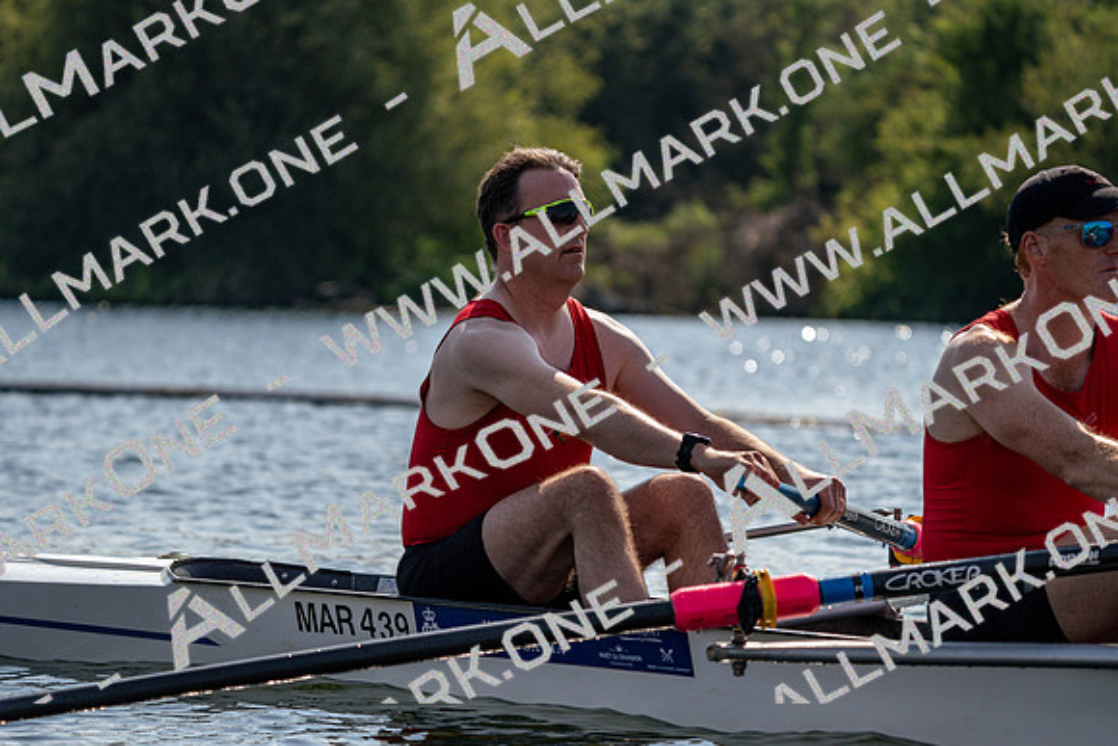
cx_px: 559
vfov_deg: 6.9
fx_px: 6212
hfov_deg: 10.3
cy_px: 373
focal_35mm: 200
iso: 125
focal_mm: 200
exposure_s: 1/1600
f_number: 5.6
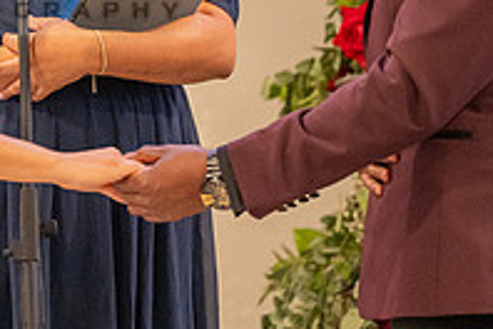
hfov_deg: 4.4
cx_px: -10
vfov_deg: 2.9
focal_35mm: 469
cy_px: -24
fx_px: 6422
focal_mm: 160
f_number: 2.8
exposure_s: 1/125
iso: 1600
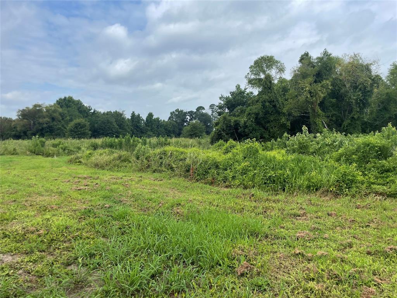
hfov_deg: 67.3
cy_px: 149
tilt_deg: -1.4
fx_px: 298
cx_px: 198
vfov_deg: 53.1
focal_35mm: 26
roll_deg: +0.2
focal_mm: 4.2
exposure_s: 1/3509
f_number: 1.6
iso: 32
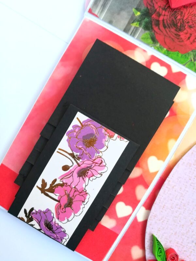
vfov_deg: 67.3
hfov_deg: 53.1
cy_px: 130
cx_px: 98
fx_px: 196
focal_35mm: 26
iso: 100
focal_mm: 3.83
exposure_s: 1/33.3
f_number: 2.2
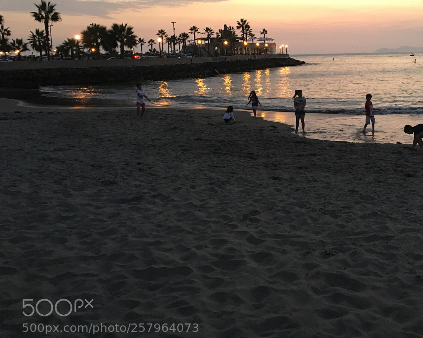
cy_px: 128
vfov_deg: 36.3
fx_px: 513
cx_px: 305
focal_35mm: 41
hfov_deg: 43.7
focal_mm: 4.15
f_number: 2.2
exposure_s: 1/10
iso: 80
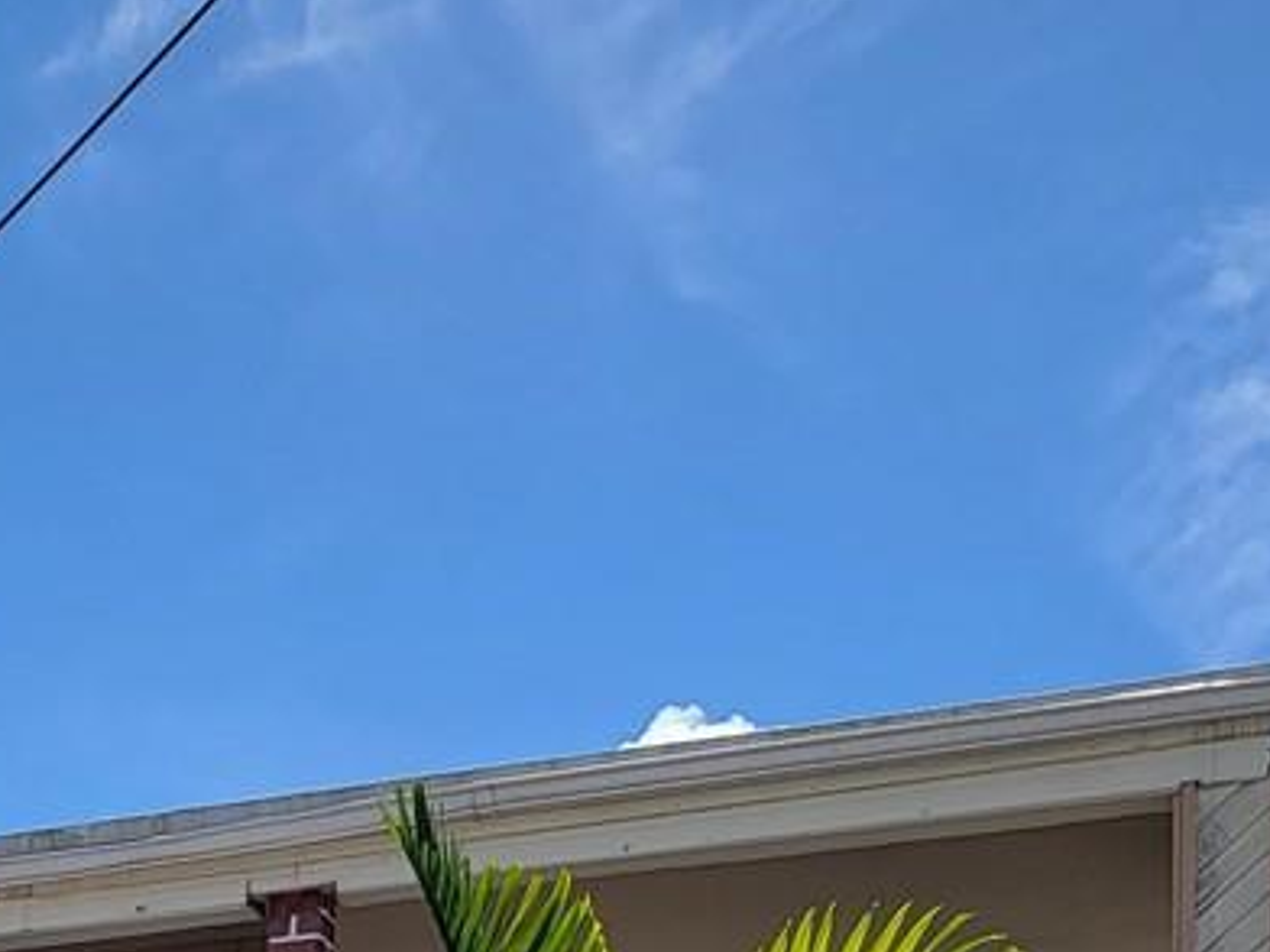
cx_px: -305
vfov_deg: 13.3
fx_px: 3595
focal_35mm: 98
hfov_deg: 18.8
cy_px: 1813
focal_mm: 6.7
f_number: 1.8
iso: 16
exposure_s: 1/1179
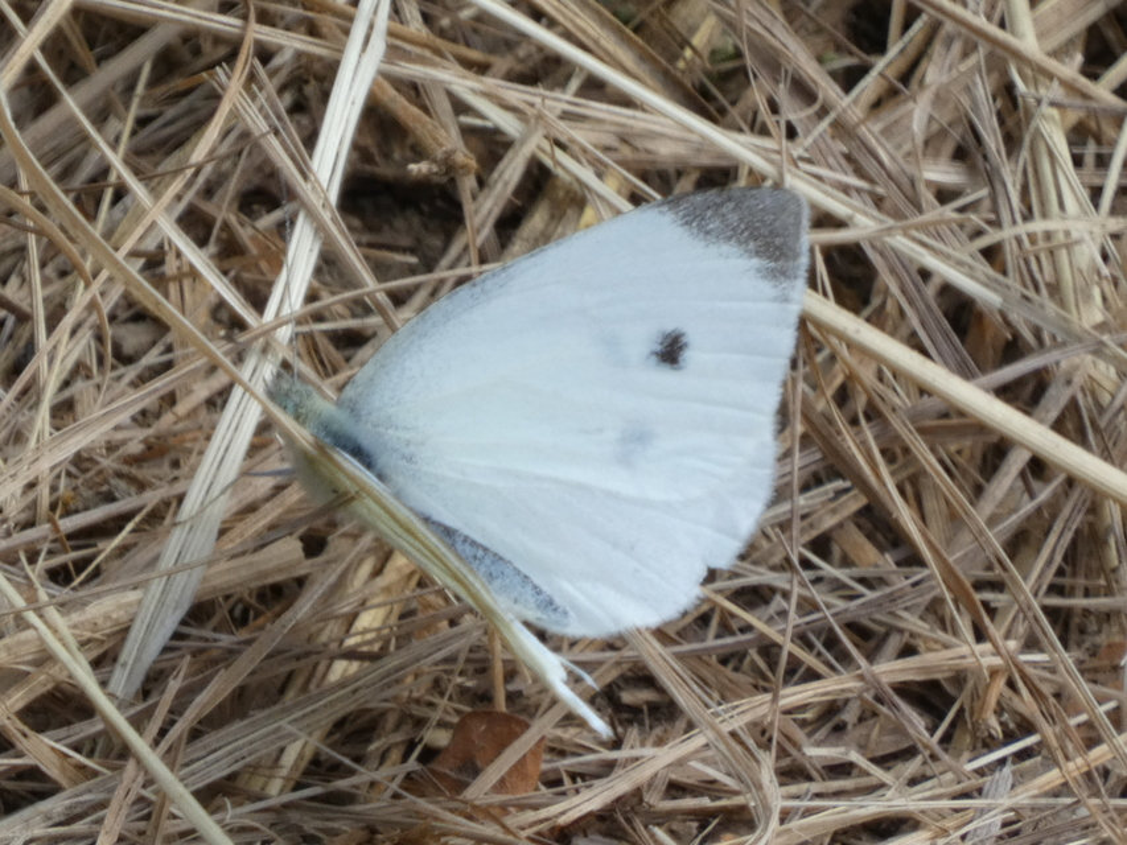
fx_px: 29859
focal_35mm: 917
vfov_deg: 1.6
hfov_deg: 2.2
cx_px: 564
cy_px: 422
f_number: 5.6
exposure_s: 1/125
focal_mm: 164.2
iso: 125
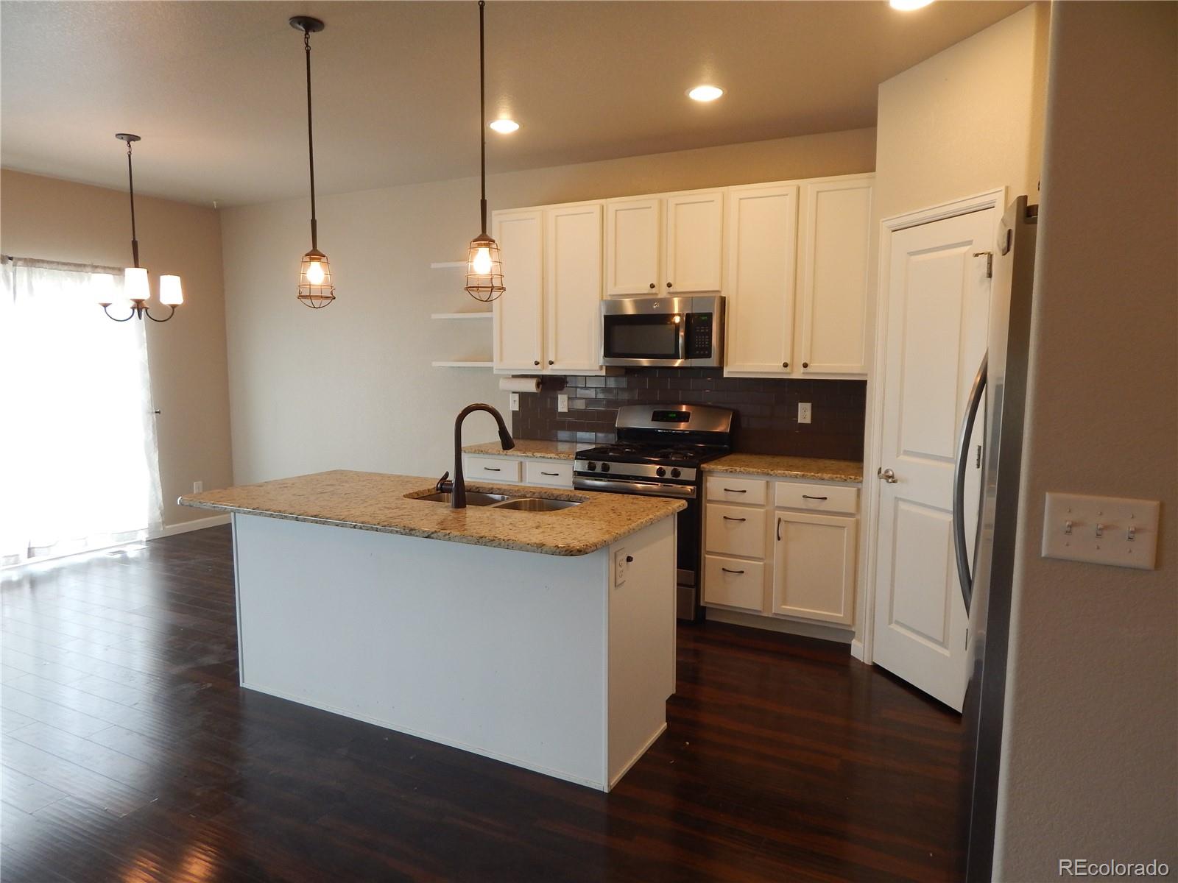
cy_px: 442
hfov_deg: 76.4
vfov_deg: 61.1
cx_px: 589
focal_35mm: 22
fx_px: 749
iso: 160
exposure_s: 1/30
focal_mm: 4
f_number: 3
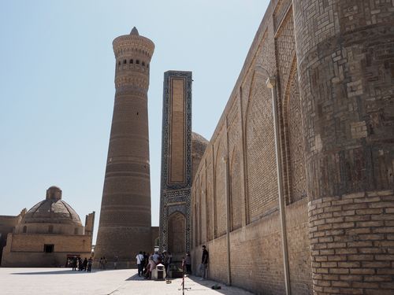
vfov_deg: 37.7
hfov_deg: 49.0
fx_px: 433
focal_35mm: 38
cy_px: 148
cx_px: 197
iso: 200
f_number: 8
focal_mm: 19
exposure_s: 1/640
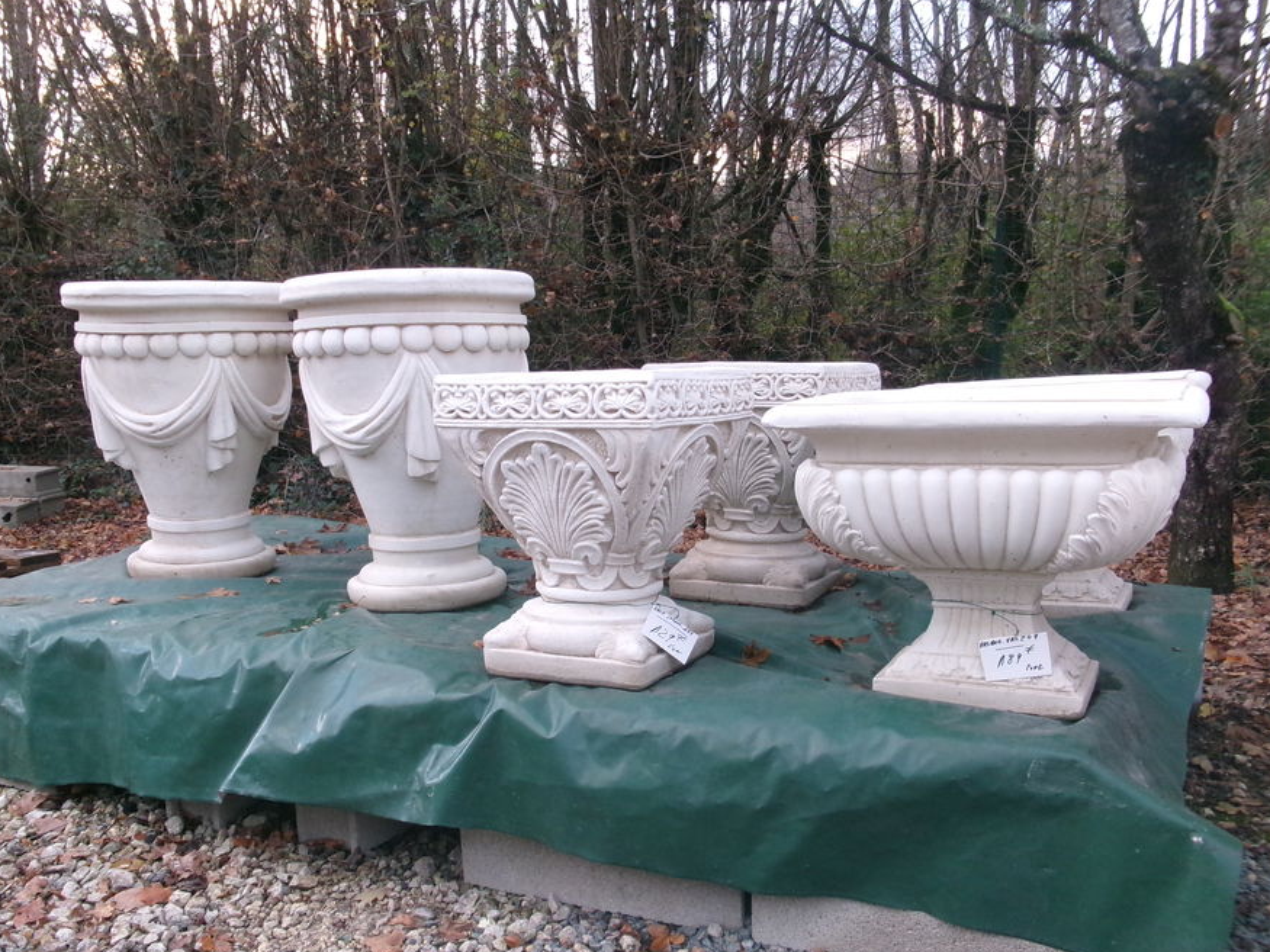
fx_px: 1174
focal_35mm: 32
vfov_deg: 44.0
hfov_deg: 56.7
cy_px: 540
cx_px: 572
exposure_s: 1/34
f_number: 3.9
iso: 262
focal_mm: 5.1
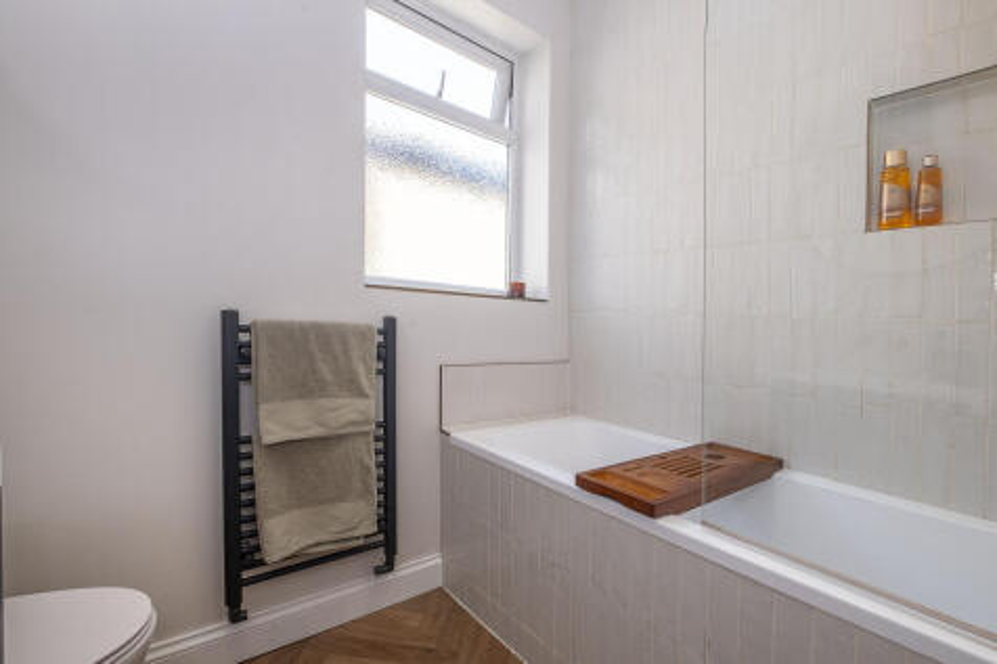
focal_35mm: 15
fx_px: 415
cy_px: 332
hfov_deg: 100.4
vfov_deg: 77.3
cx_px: 498
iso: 400
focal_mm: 10
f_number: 6.4
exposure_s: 1/60
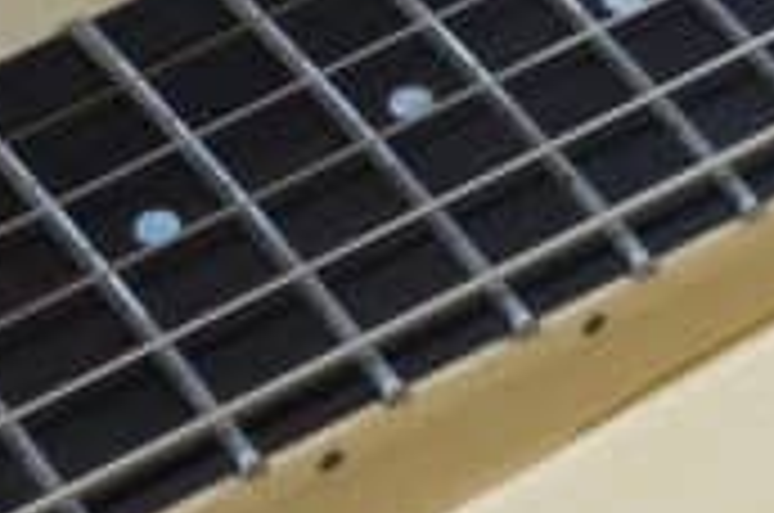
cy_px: 302
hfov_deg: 11.1
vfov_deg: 7.6
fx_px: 3841
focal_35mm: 179
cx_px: 1080
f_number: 10
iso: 800
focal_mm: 20
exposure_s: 1/15
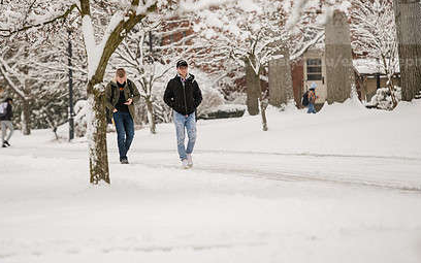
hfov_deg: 7.8
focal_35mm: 268
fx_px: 3075
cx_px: 163
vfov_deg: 4.9
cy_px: 83
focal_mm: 185
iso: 125
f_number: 3.5
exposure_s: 1/500
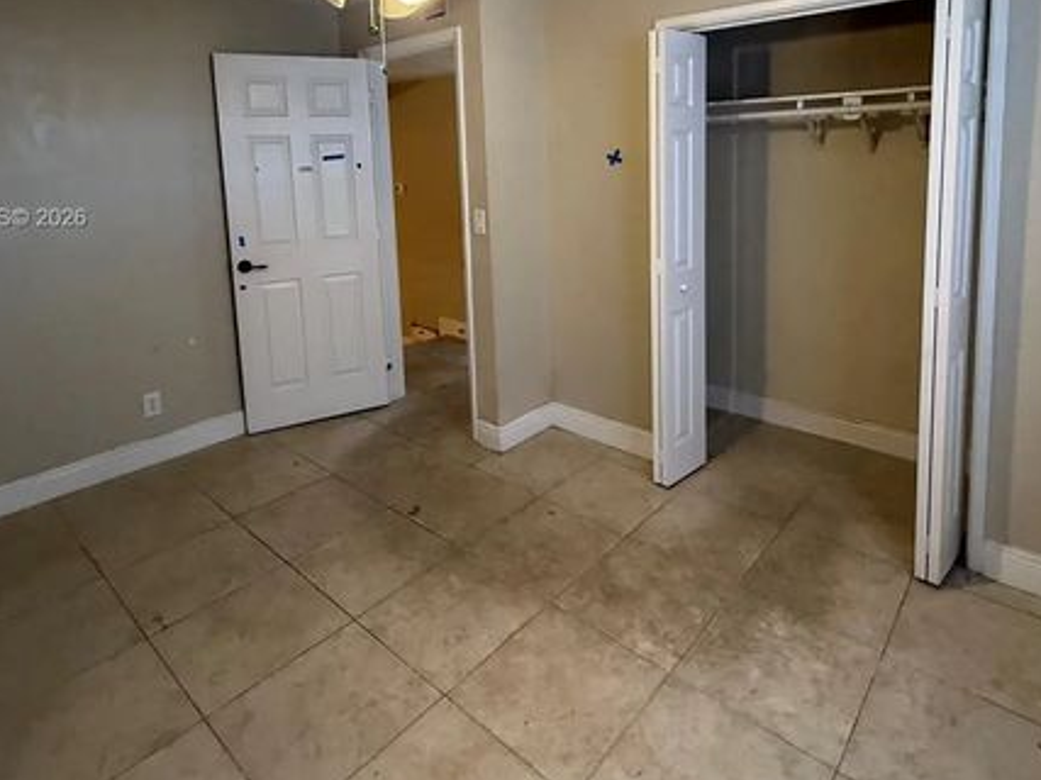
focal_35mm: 21
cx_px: 563
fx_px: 631
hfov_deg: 78.9
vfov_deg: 60.8
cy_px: 219
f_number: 2.2
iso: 400
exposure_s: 1/60
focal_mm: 2.22
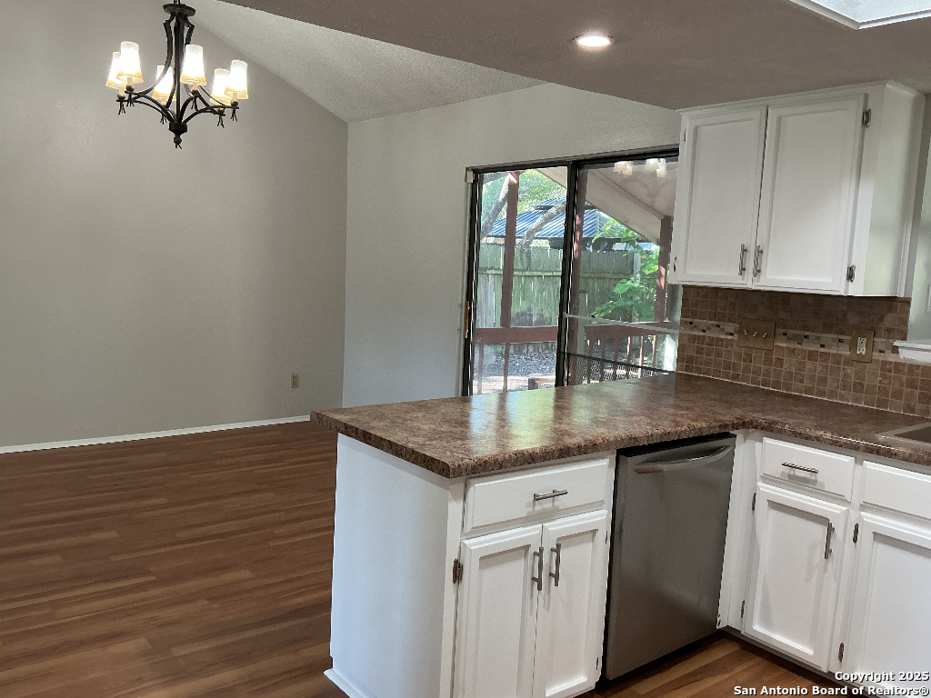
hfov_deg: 61.7
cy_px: 349
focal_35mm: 29
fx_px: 780
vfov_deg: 48.2
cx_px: 466
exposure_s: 1/60
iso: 80
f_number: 1.8
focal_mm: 3
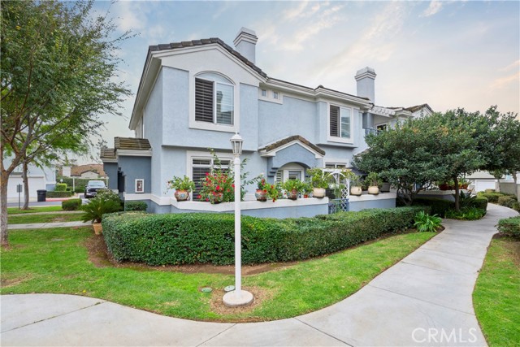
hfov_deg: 96.7
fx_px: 231
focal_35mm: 16
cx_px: 260
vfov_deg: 73.8
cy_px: 174
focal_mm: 16
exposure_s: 1/10
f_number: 22
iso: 80
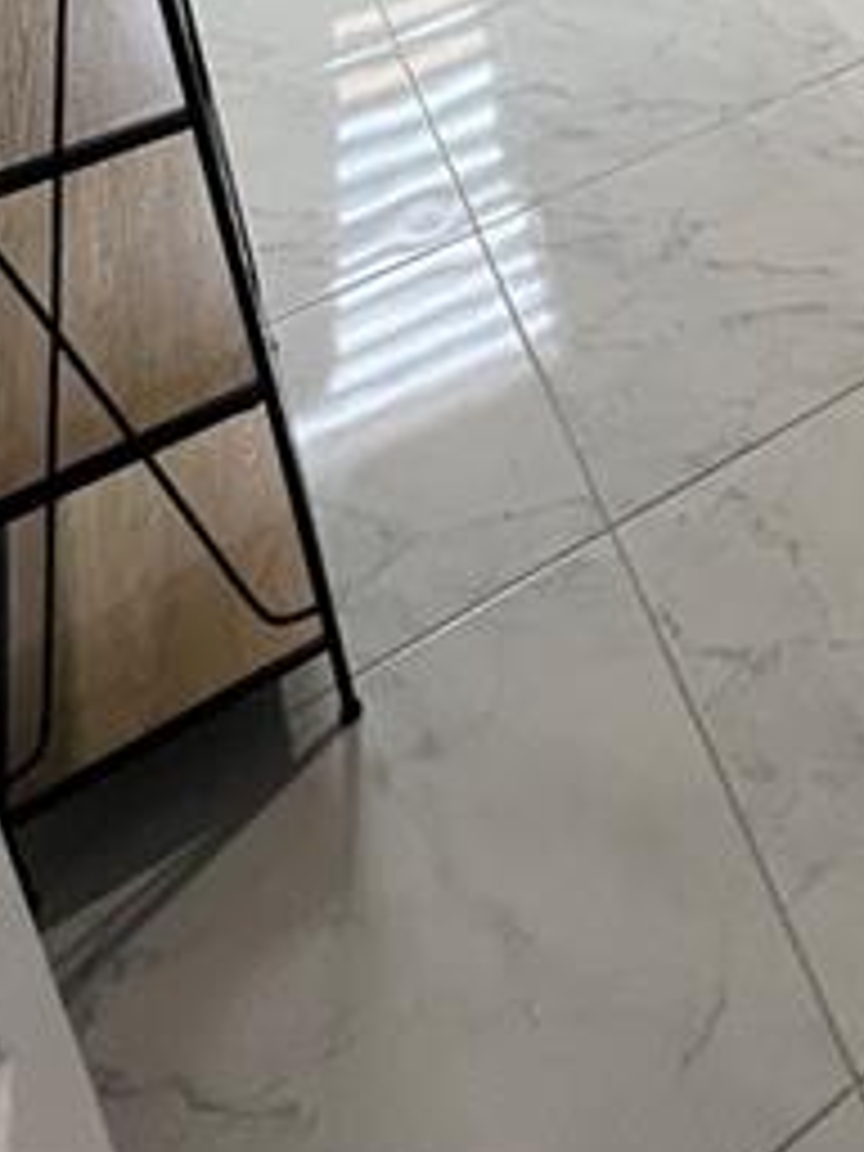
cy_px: -441
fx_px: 1298
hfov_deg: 32.1
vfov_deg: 32.1
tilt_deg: -15.8
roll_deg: +4.0
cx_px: 972
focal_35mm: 39
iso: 200
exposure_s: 1/60
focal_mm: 1.57
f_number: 1.8
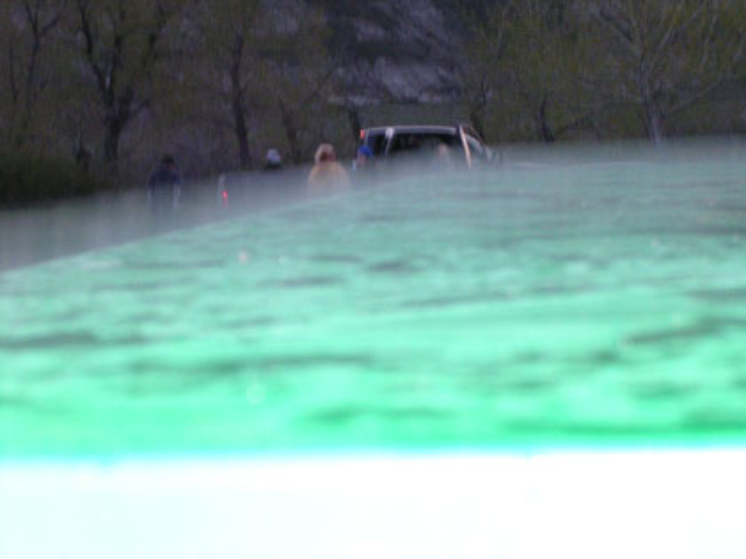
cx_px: 373
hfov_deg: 17.1
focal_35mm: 115
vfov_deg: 12.9
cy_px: 280
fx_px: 2478
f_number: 4.9
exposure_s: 1/60.1
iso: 400
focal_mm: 17.4
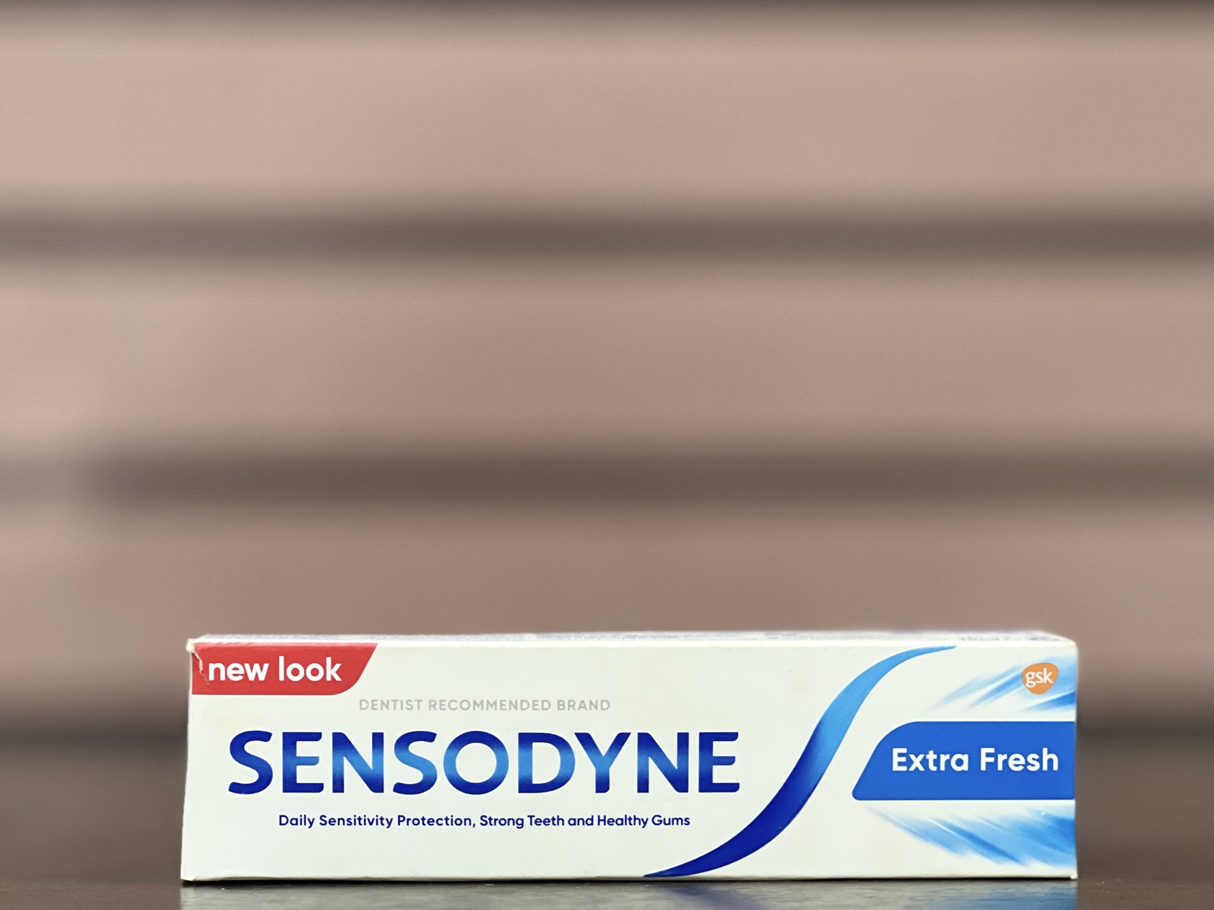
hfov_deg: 25.3
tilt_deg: -0.8
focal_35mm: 77
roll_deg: +0.6
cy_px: 455
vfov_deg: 19.1
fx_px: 2700
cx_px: 607
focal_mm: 9
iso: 320
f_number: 2.8
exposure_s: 1/25
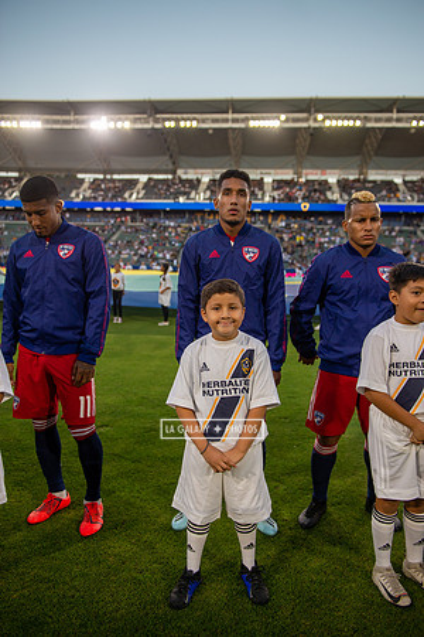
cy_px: 318
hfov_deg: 46.4
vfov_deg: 65.5
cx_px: 212
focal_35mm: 28
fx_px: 495
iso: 320
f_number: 2.8
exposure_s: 1/640
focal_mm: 28
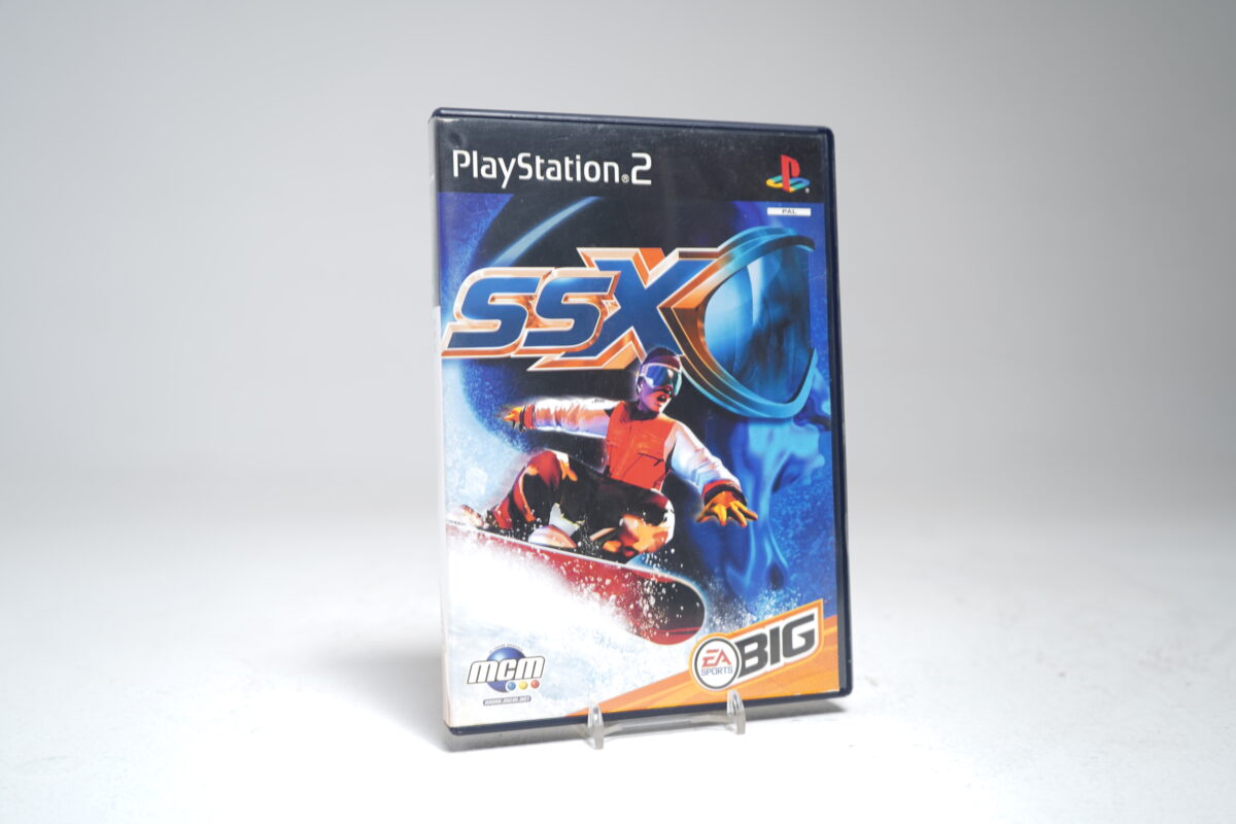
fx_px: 1202
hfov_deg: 54.4
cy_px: 412
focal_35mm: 35
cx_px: 618
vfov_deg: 37.9
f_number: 5
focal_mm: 35
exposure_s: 1/2.5
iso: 64
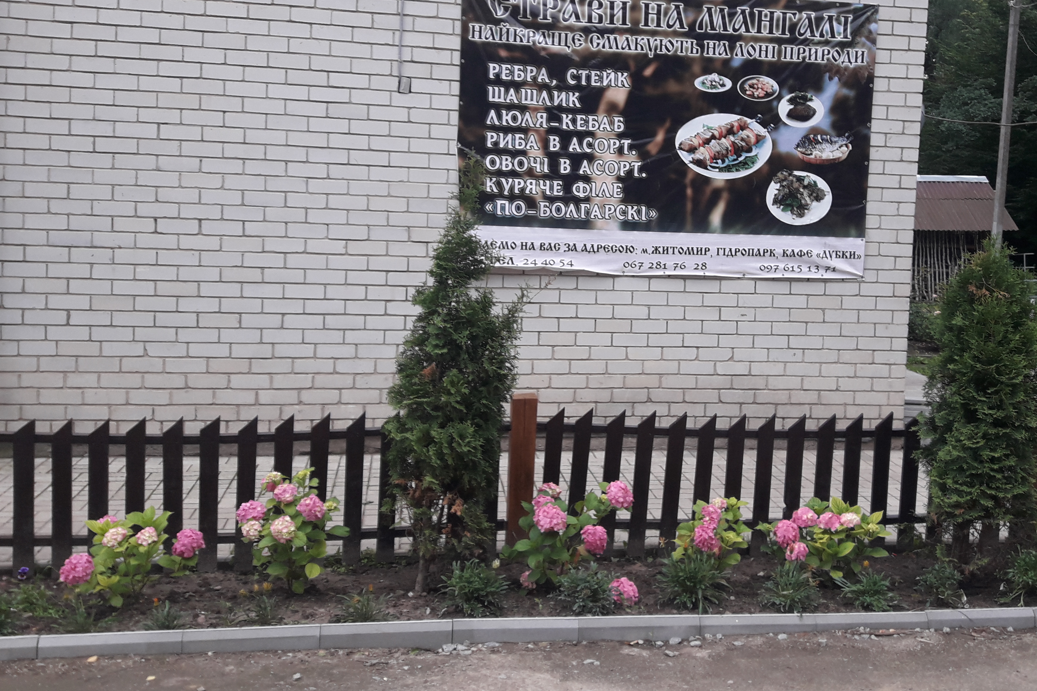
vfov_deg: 34.9
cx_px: 603
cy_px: 274
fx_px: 1094
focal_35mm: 38
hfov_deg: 50.5
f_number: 1.9
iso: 40
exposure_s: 1/100
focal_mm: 3.7
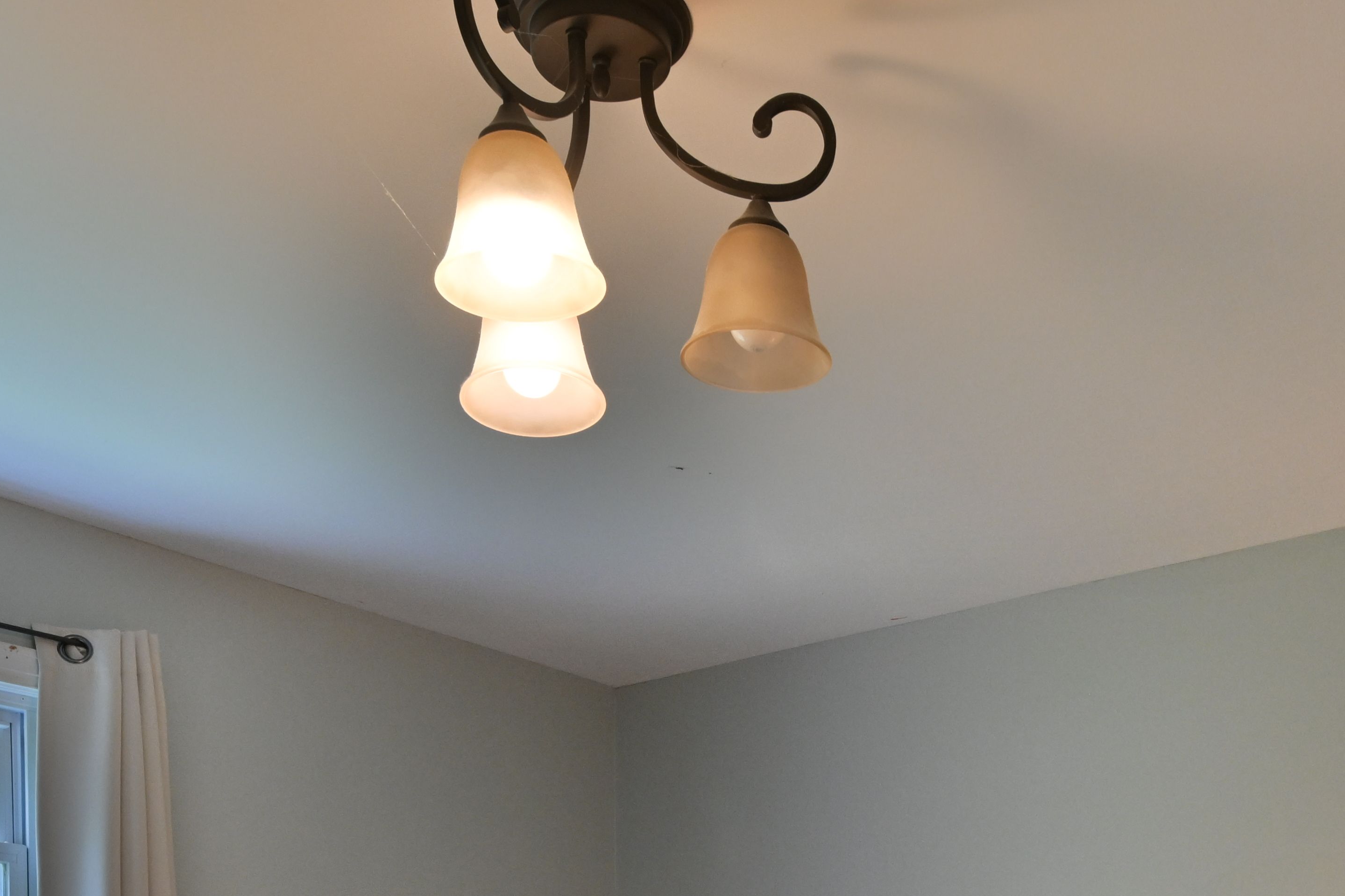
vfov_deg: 26.3
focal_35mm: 43
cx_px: 867
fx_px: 1606
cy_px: 1179
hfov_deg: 44.9
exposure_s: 1/60
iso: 1600
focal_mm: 15
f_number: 8
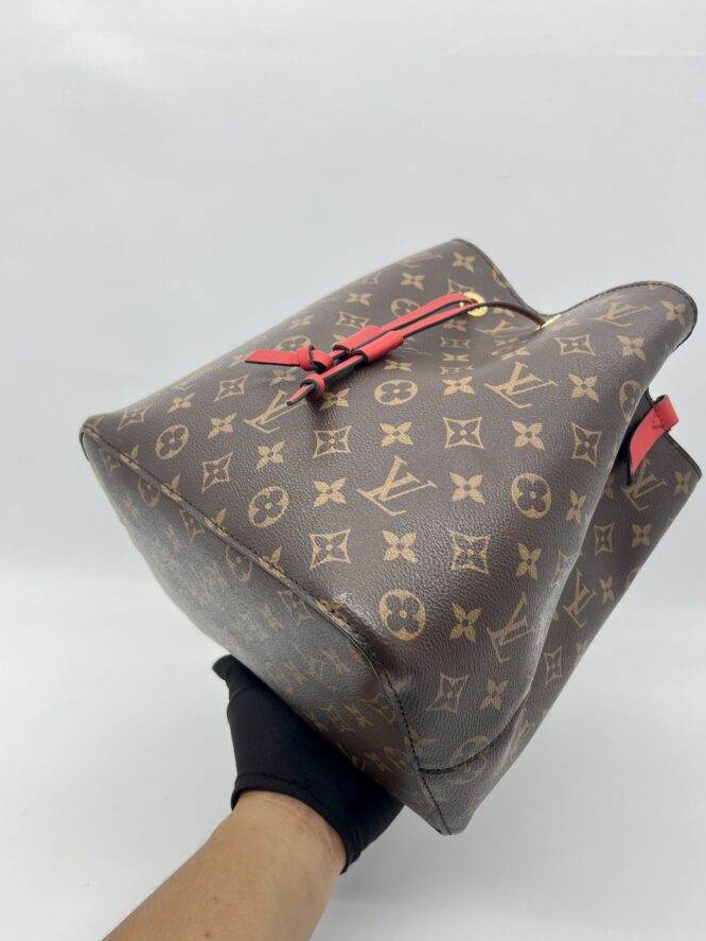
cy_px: 511
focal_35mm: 30
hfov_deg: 46.8
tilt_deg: -25.9
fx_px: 815
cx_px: 383
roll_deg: -0.4
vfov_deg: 59.9
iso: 40
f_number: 1.5
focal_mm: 5.7
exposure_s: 1/100
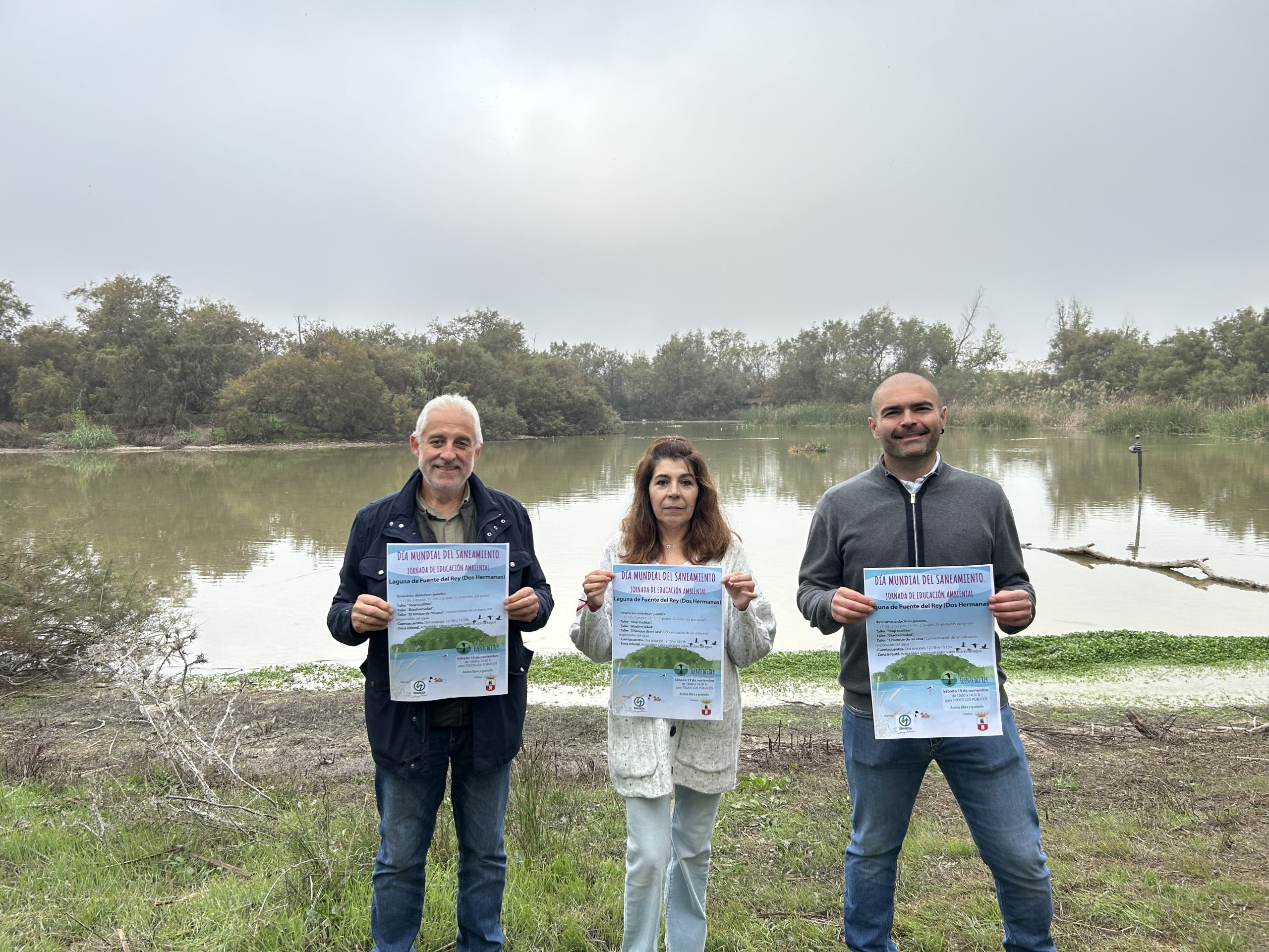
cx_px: 634
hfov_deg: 67.3
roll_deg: +1.3
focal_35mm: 26
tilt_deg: -4.5
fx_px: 953
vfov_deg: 53.1
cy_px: 476
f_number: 1.5
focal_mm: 5.7
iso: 50
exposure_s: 1/1029
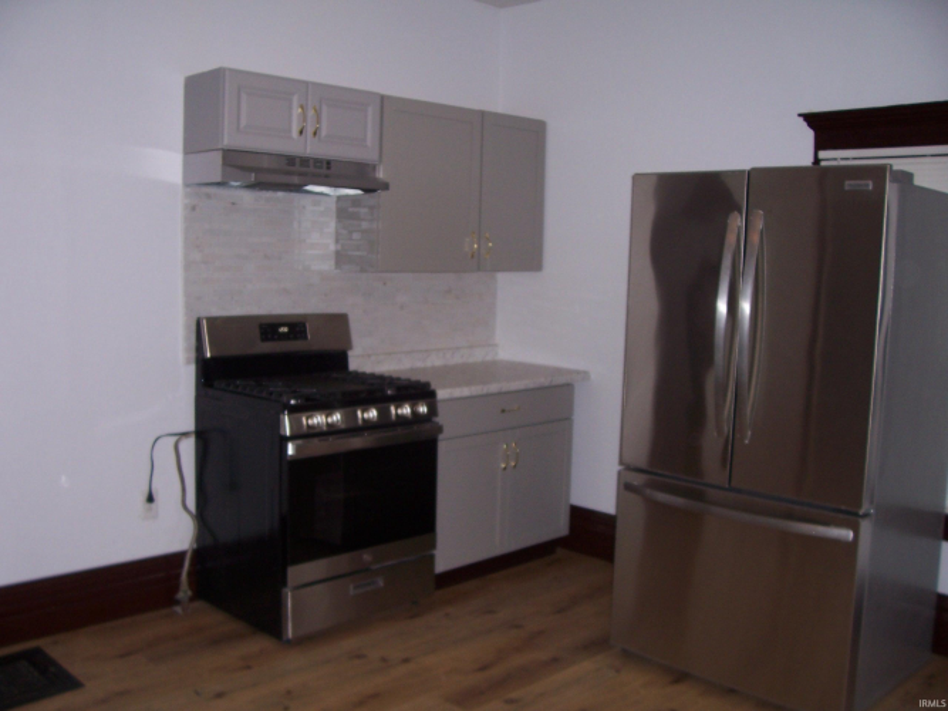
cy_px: 356
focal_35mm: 34
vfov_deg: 41.8
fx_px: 931
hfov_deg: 54.0
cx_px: 474
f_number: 2.7
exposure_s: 1/60
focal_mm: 5.6
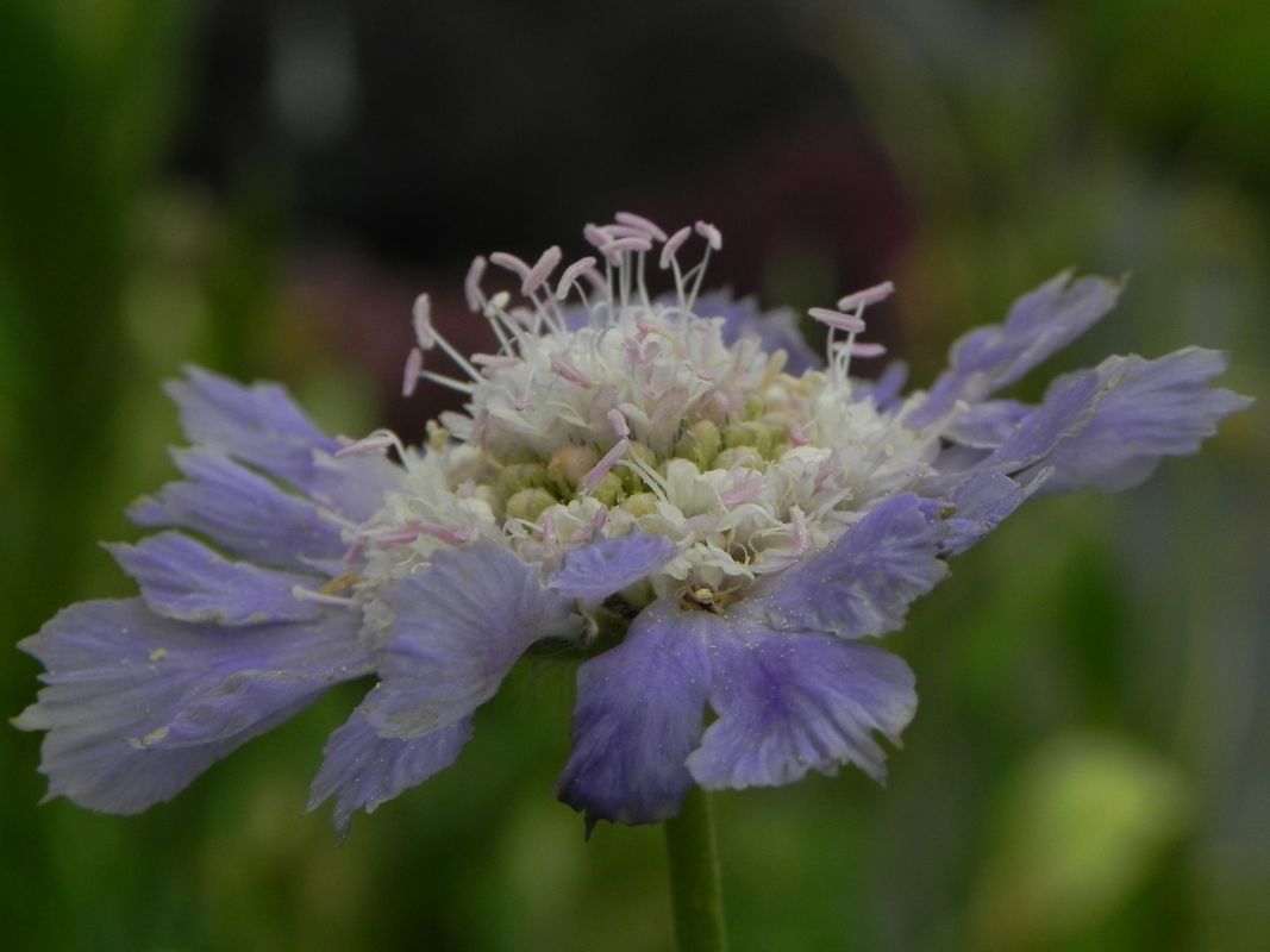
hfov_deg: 15.3
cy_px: 476
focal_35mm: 129
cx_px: 635
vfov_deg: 11.5
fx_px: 4732
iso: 160
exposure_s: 1/400
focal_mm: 23
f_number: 5.6
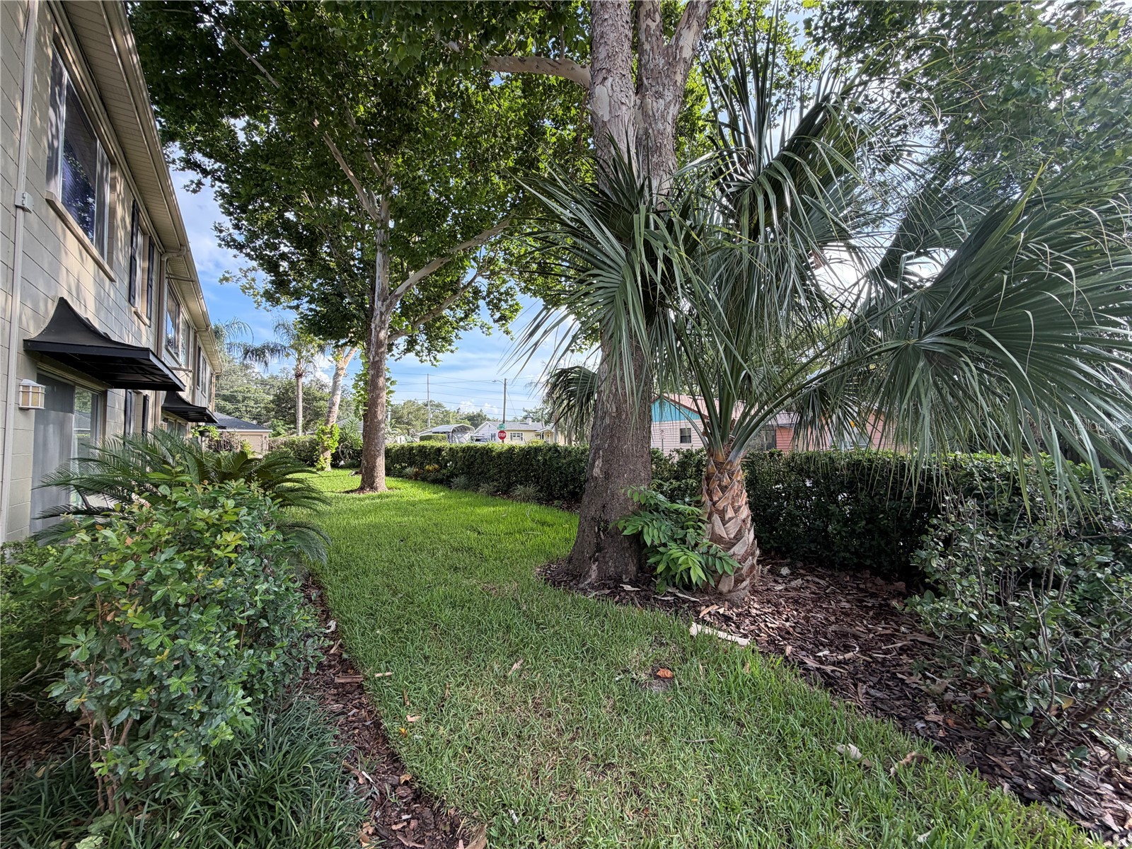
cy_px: 424
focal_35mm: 14
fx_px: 458
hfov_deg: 102.1
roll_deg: +0.9
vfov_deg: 85.7
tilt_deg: +4.1
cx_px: 566
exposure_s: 1/223
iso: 50
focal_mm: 2.22
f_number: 2.2
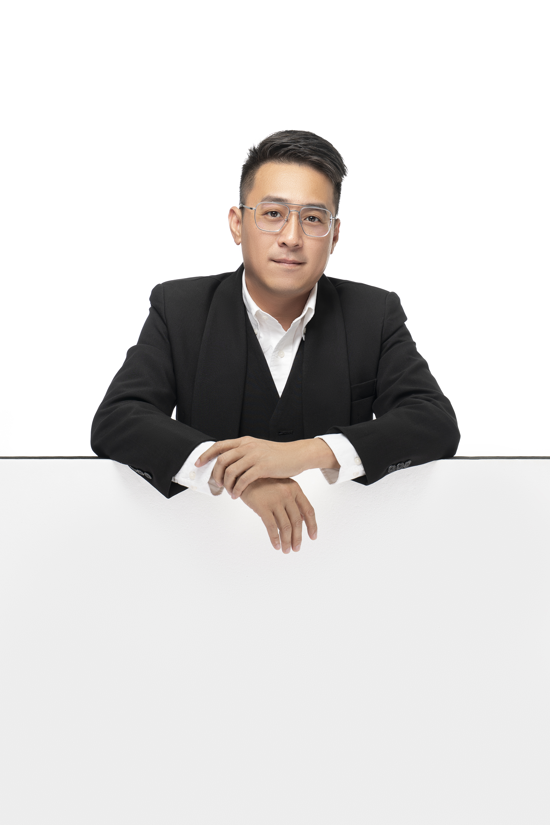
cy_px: 412
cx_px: 275
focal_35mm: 75
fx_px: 1718
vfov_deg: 27.0
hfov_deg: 18.2
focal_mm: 75
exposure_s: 1/160
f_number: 5.6
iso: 80
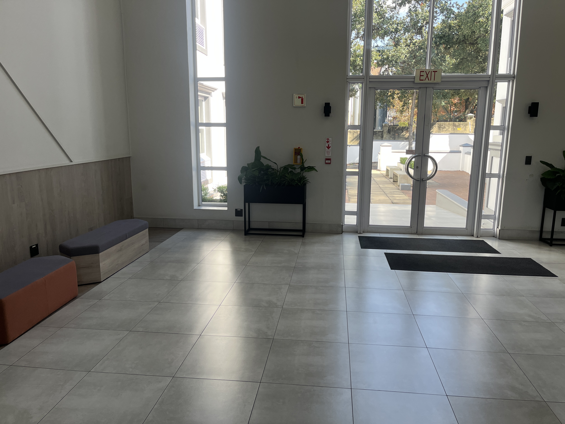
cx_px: 282
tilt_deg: -11.7
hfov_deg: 67.3
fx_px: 424
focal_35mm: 26
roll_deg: -1.2
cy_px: 212
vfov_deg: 53.1
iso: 40
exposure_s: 1/251
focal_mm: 5.1
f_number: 1.6
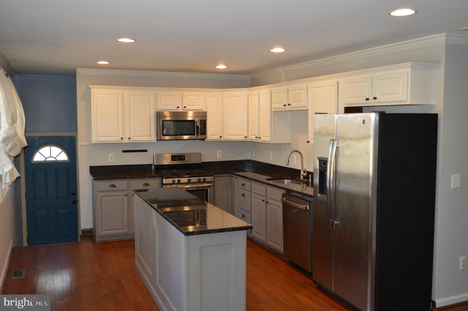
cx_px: 234
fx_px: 429
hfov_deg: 57.3
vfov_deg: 39.9
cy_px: 156
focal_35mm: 33
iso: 500
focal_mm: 22
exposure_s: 1/60
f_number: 4
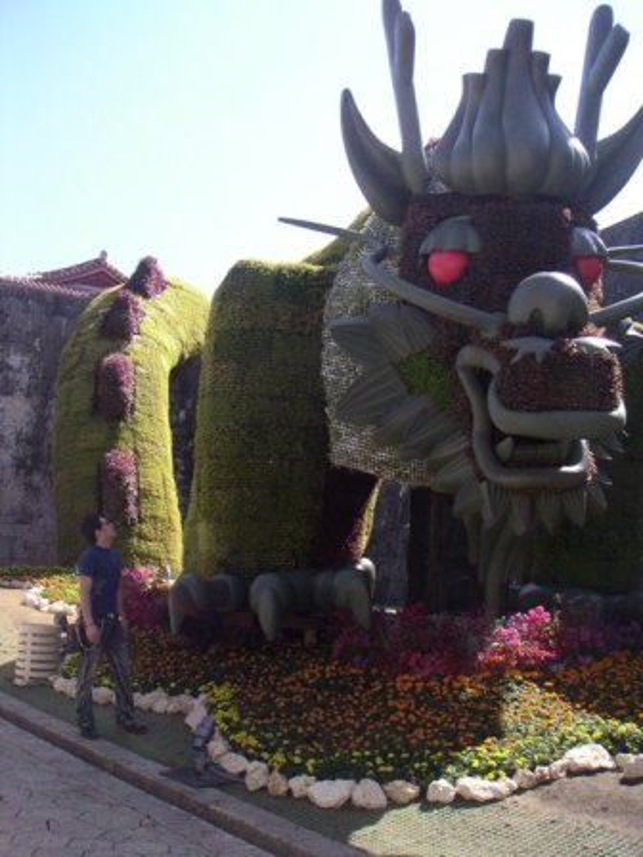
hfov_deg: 37.7
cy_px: 428
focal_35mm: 38
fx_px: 941
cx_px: 322
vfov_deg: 49.0
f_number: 6.6
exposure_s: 1/250
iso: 160
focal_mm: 6
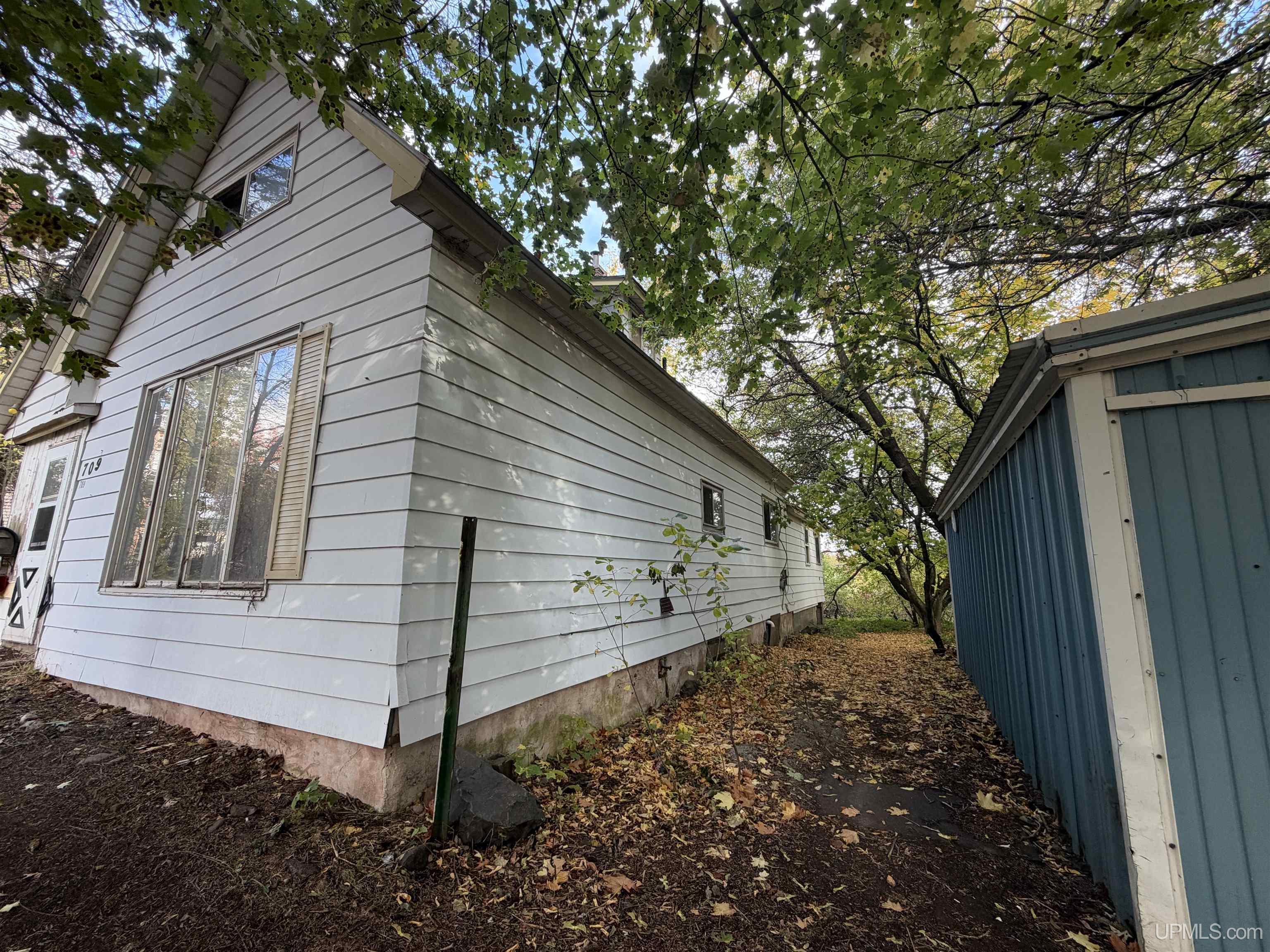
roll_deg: +0.1
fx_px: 514
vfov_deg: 85.7
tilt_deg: +11.0
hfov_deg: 102.1
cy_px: 476
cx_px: 635
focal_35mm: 14
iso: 125
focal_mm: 2.22
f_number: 2.2
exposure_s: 1/121
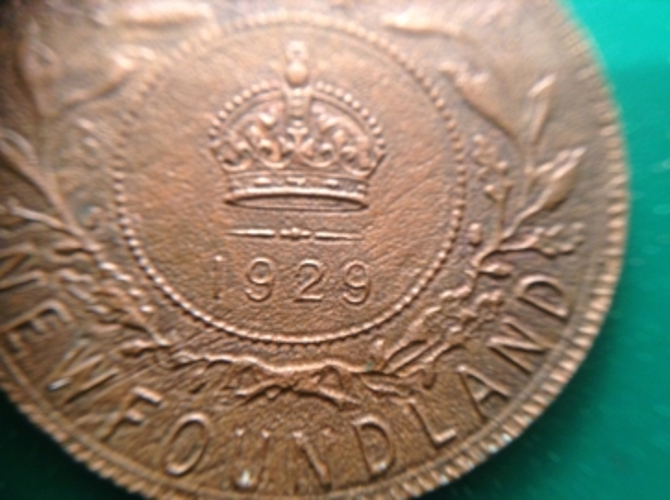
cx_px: 335
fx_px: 637
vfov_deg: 42.8
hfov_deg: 55.4
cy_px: 250
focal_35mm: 33
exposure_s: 1/24
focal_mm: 3.3
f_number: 2.4
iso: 64
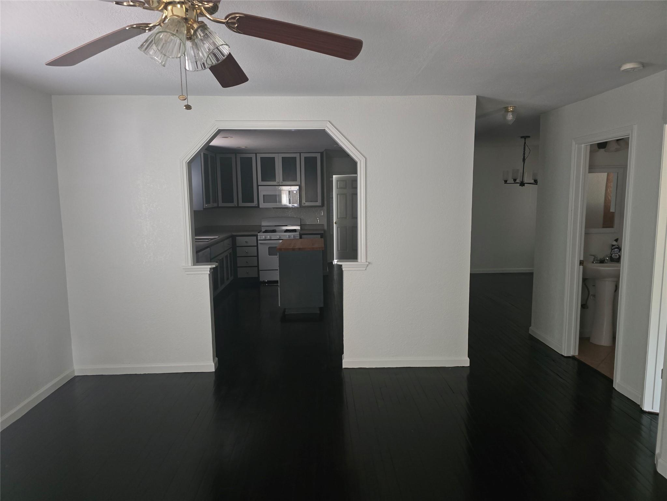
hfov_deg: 73.9
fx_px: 443
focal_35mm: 23
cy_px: 250
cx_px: 334
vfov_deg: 58.9
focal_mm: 6.3
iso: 1000
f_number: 1.7
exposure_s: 1/60
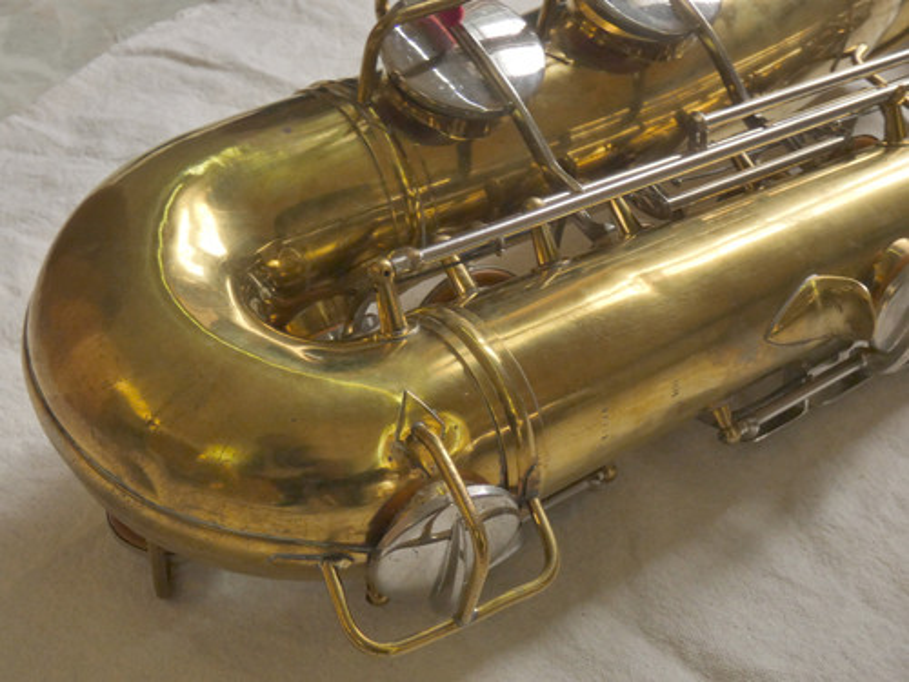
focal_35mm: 53
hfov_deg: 36.2
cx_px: 454
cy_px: 341
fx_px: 1392
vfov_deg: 27.5
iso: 200
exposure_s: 1/30
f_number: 3.9
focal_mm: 9.5
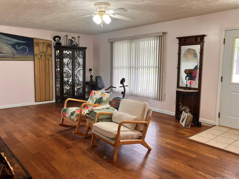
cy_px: 83
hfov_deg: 61.5
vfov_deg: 48.2
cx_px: 108
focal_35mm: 29
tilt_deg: -6.6
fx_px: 200
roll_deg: +1.1
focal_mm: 5.7
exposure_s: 1/60
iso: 64
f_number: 1.5
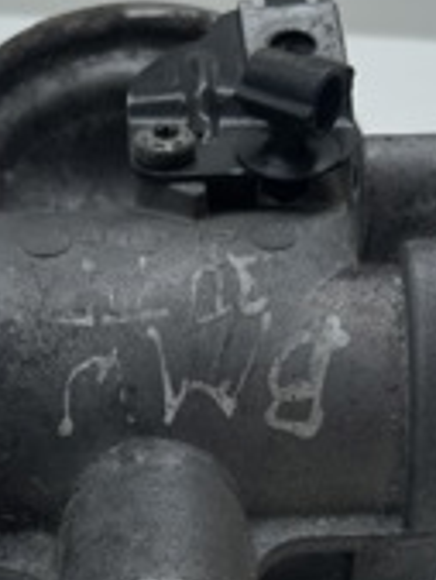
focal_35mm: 71
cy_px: 604
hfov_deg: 20.7
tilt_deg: -40.3
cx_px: 199
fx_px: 1191
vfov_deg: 25.7
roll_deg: -4.9
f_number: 1.6
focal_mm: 5.1
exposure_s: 1/969
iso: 32
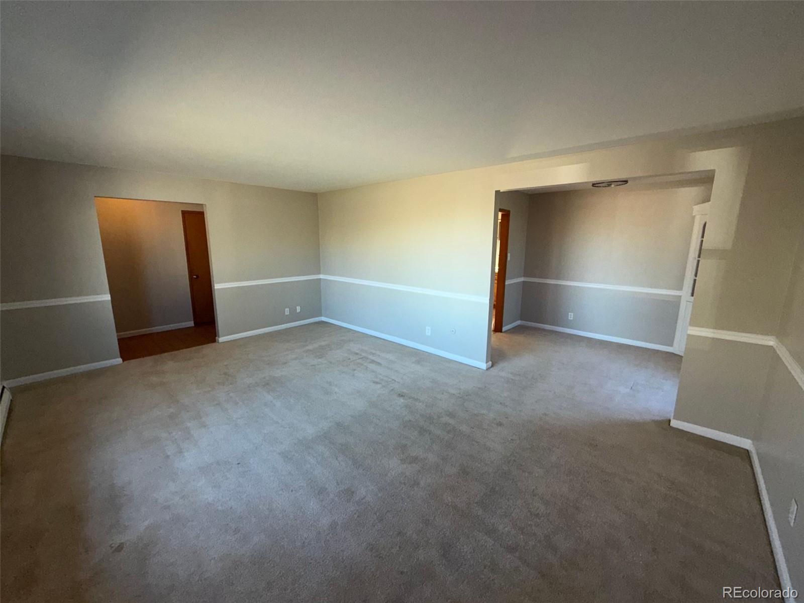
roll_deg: +0.0
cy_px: 302
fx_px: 325
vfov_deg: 85.7
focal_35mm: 14
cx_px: 402
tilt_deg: -11.0
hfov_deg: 102.1
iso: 80
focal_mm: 2.22
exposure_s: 1/120
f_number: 2.2
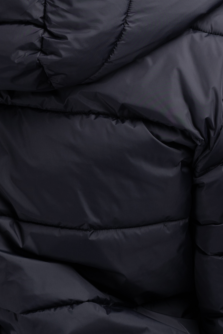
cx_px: 61
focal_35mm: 183
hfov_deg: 7.5
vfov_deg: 11.2
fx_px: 1700
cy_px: 148
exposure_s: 1/160
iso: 100
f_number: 5.6
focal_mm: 55
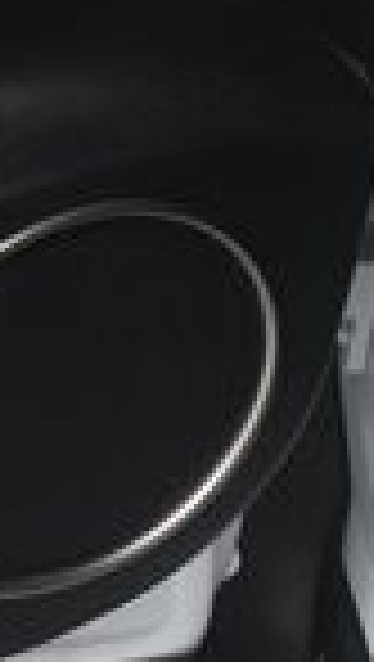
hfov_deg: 7.1
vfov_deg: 13.9
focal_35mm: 150
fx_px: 2637
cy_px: -117
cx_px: -825
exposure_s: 1/160
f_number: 4.5
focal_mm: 22
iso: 100
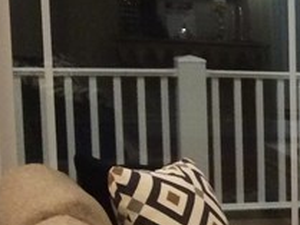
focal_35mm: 142
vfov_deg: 10.3
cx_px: 712
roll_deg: -1.7
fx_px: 1231
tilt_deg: -11.9
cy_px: 246
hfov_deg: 11.5
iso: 250
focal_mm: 4.15
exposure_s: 1/30
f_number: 2.2
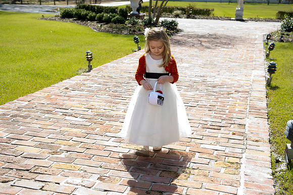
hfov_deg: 38.2
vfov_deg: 26.0
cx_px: 146
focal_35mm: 52
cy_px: 98
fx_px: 423
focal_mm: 52
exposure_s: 1/200
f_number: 5.6
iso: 100
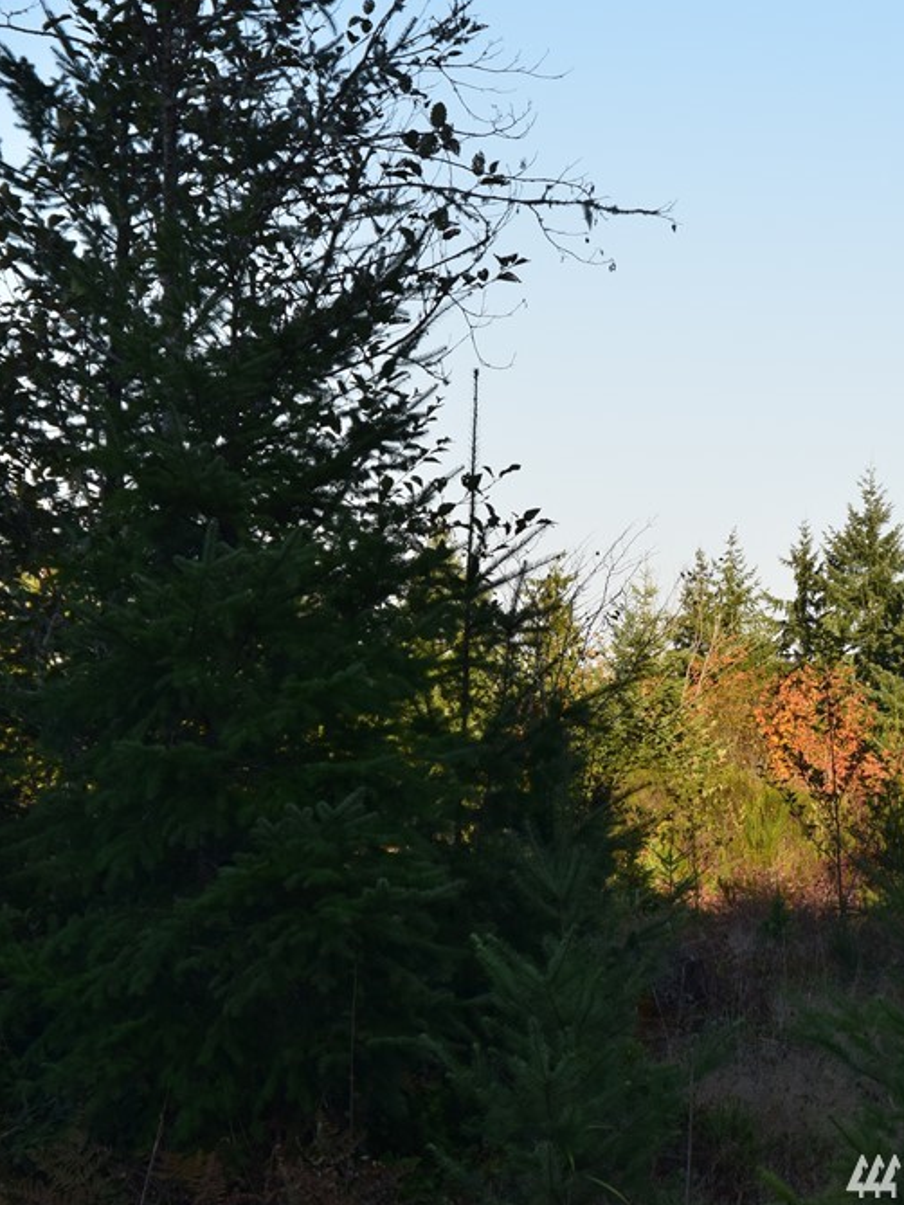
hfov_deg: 11.4
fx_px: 4483
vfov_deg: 15.3
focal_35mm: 129
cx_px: 947
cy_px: 593
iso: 400
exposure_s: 1/400
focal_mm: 55
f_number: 11
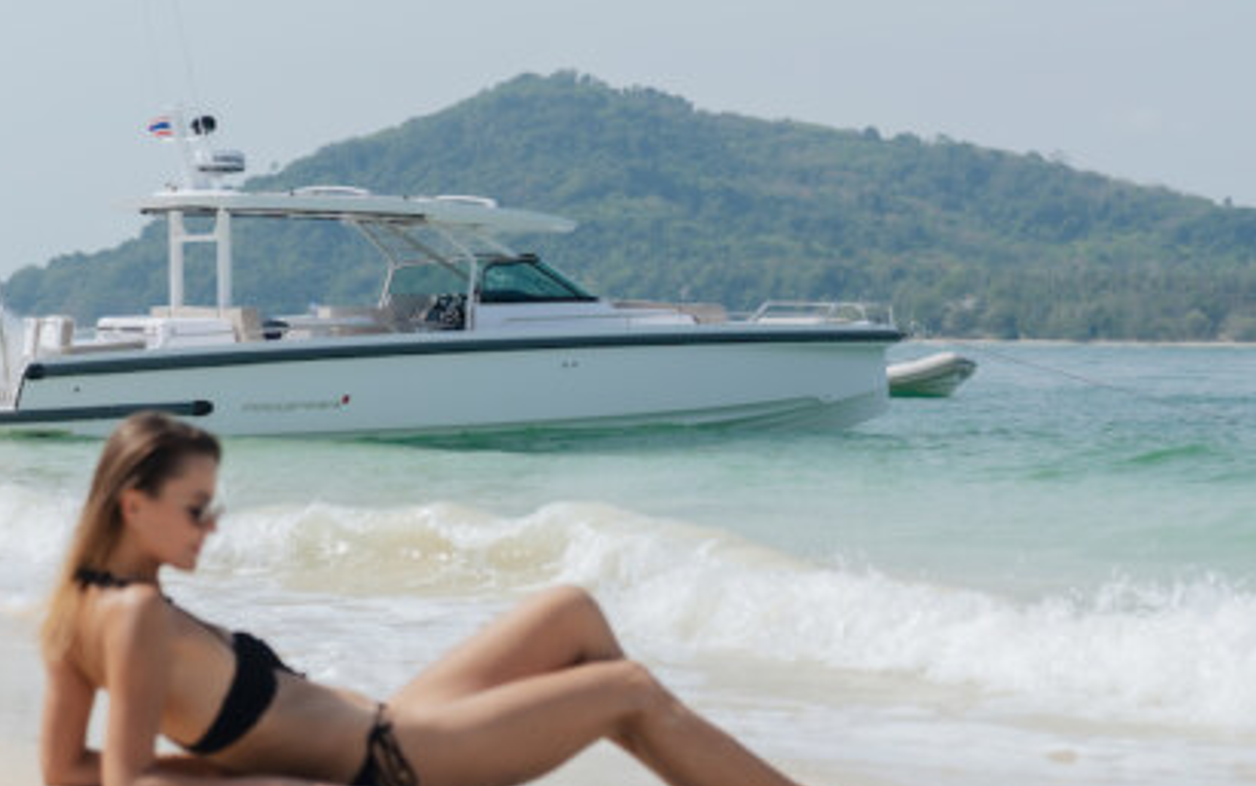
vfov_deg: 12.9
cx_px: 583
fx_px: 3458
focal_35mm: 101
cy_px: 246
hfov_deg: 20.6
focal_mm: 50
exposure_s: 1/3200
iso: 160
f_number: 2.8
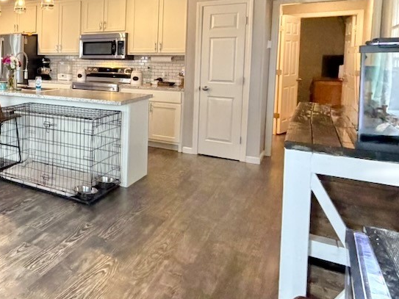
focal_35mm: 33
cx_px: -57
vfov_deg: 41.7
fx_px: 380
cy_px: 76
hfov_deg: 41.6
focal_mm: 2.22
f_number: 2.2
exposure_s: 1/60
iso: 500
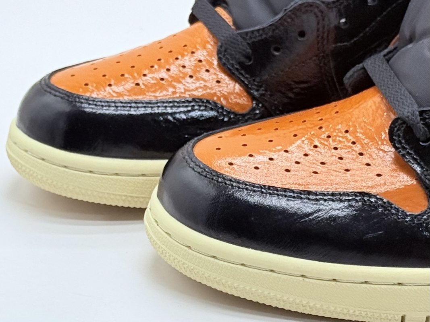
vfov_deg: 30.3
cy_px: 161
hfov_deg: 39.7
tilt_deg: -24.3
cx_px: 215
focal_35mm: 48
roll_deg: +1.4
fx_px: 596
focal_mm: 6.76
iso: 64
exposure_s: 1/557
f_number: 1.78
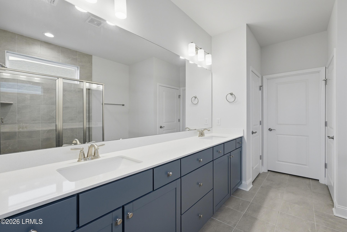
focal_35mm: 16
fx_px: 154
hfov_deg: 96.7
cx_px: 174
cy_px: 116
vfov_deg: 73.8
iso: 320
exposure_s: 1/640
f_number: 9
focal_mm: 16
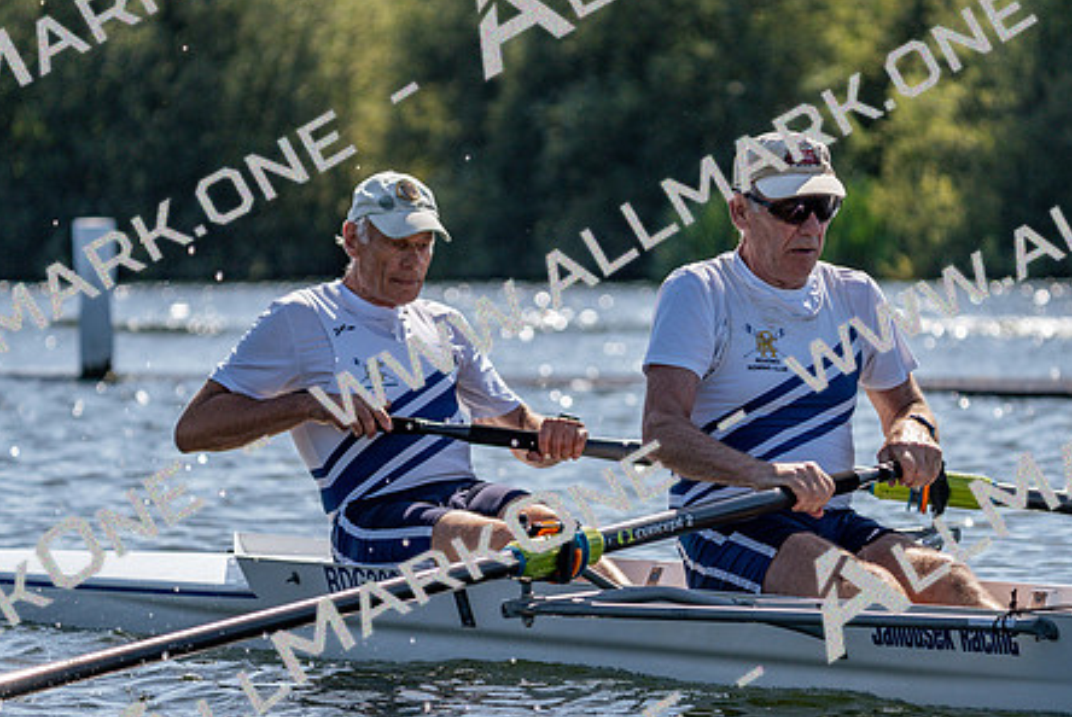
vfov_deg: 5.3
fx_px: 7779
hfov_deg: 7.9
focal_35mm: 261
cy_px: 433
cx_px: 608
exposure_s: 1/2000
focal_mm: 200
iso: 250
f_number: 5.6
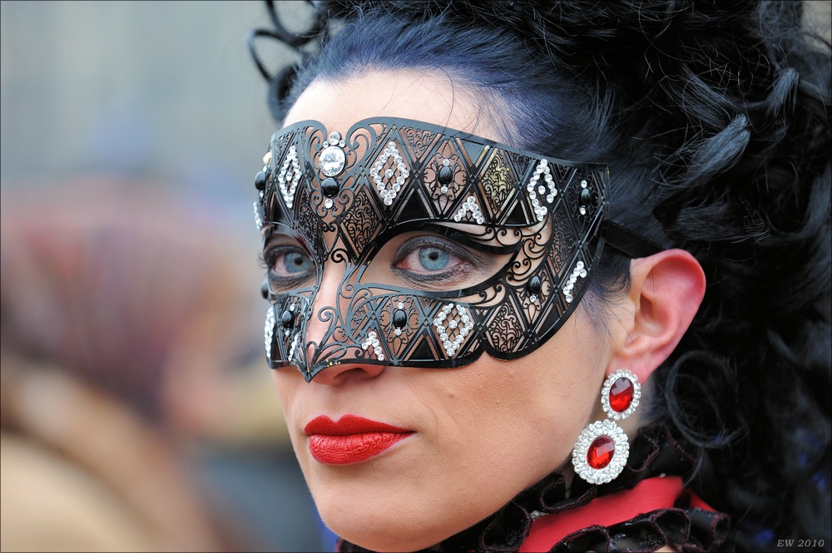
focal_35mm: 160
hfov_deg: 12.8
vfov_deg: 8.6
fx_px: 3695
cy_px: 276
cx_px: 416
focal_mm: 160
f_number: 5
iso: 640
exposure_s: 1/125
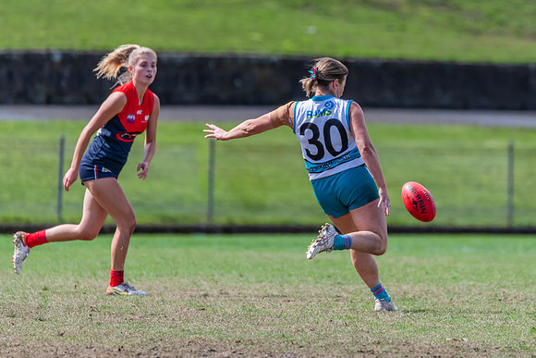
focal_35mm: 705
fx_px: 10494
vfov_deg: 2.0
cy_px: 129
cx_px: 343
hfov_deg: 2.9
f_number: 6.3
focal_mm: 550
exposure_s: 1/1600
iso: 800
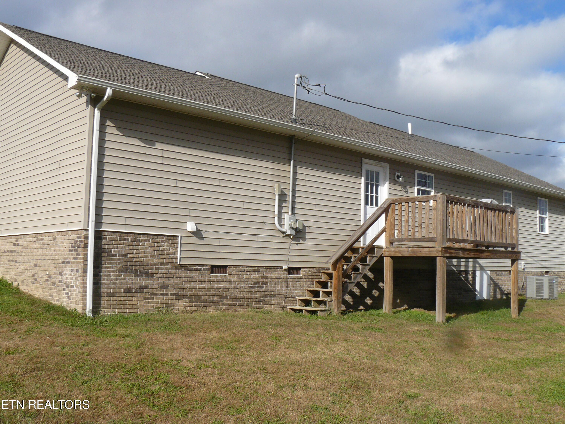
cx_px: 282
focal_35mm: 36
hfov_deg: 51.4
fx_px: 588
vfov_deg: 39.7
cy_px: 212
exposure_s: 1/400
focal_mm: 6
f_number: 6.3
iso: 100
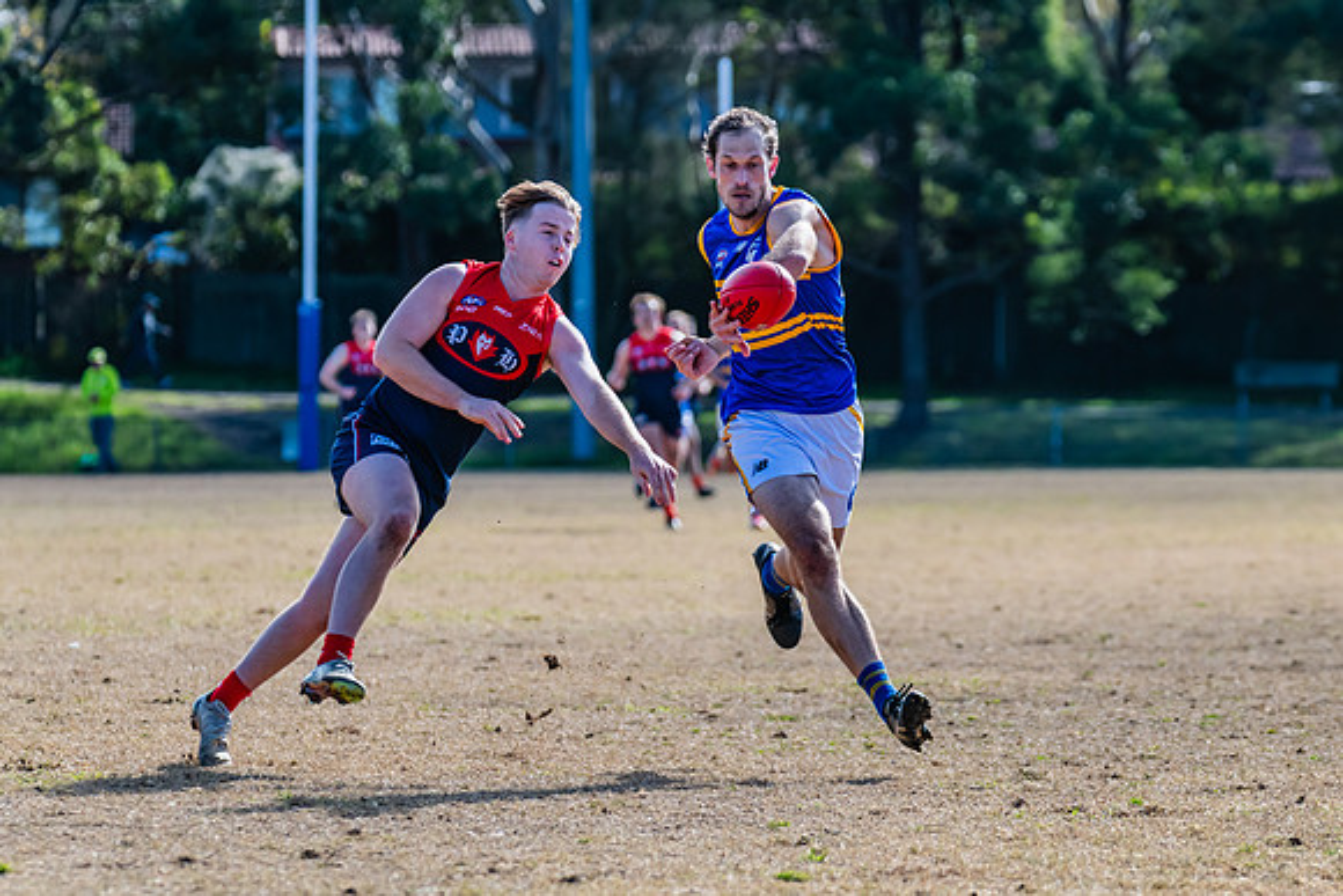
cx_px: 738
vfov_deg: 4.9
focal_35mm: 283
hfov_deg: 7.3
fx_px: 10546
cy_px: 464
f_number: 6.3
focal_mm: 240
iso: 640
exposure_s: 1/1600
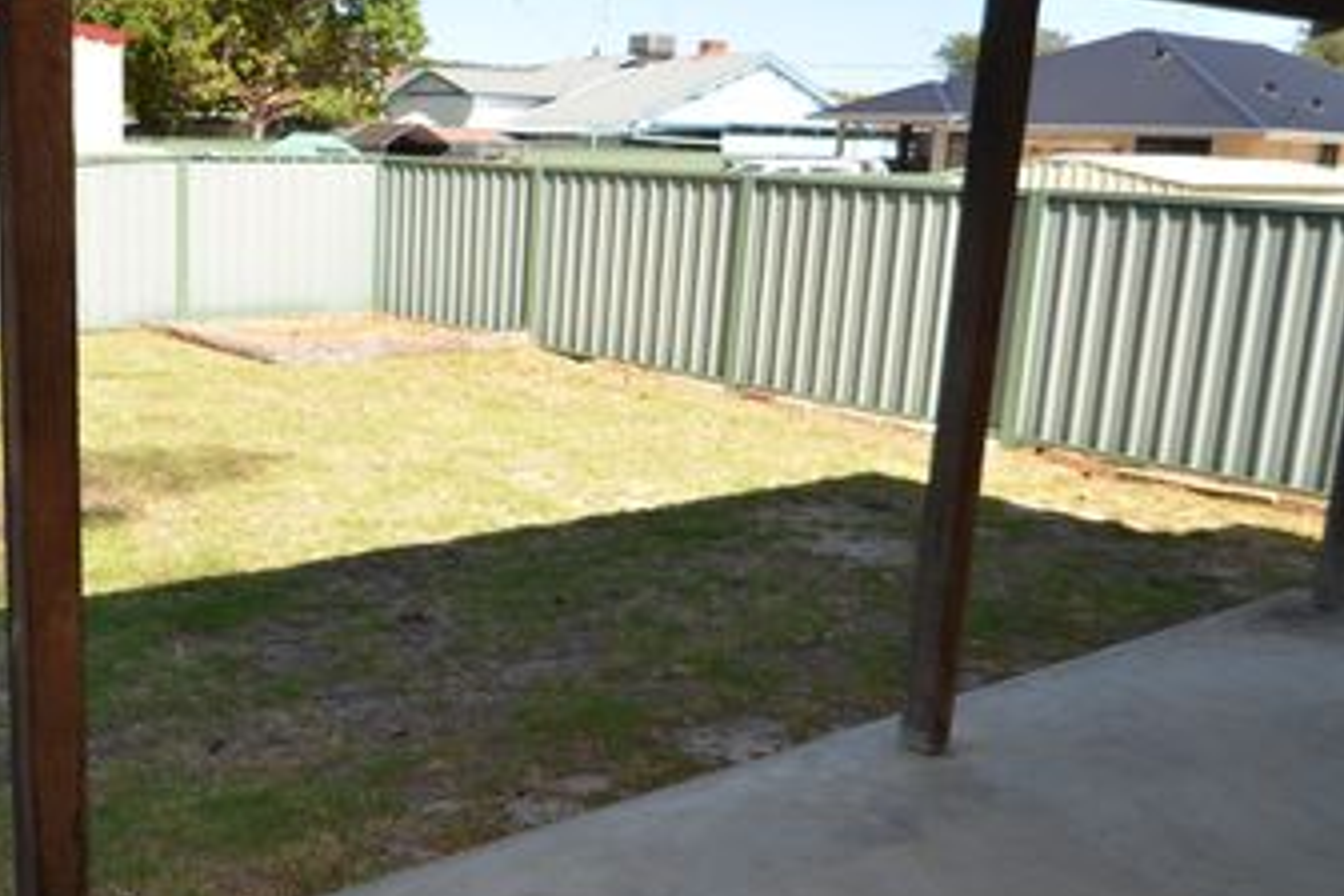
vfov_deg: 37.2
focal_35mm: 36
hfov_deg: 52.1
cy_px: 426
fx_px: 1333
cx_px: 408
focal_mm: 17
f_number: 6.3
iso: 100
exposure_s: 1/250
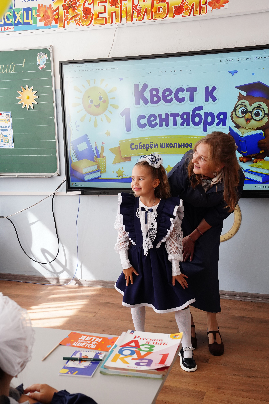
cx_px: 134
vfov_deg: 42.7
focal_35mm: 46
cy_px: 202
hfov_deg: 29.2
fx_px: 516
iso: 3200
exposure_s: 1/320
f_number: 8
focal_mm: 46
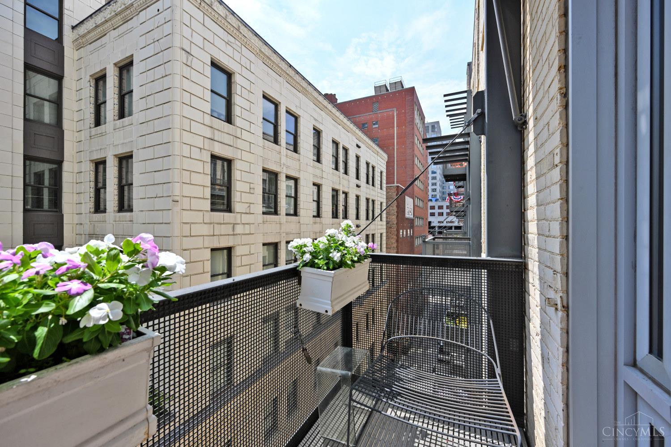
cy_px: 224
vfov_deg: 81.2
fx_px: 261
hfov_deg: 104.3
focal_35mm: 14
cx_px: 336
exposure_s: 1/320
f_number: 6.3
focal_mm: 14
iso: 100
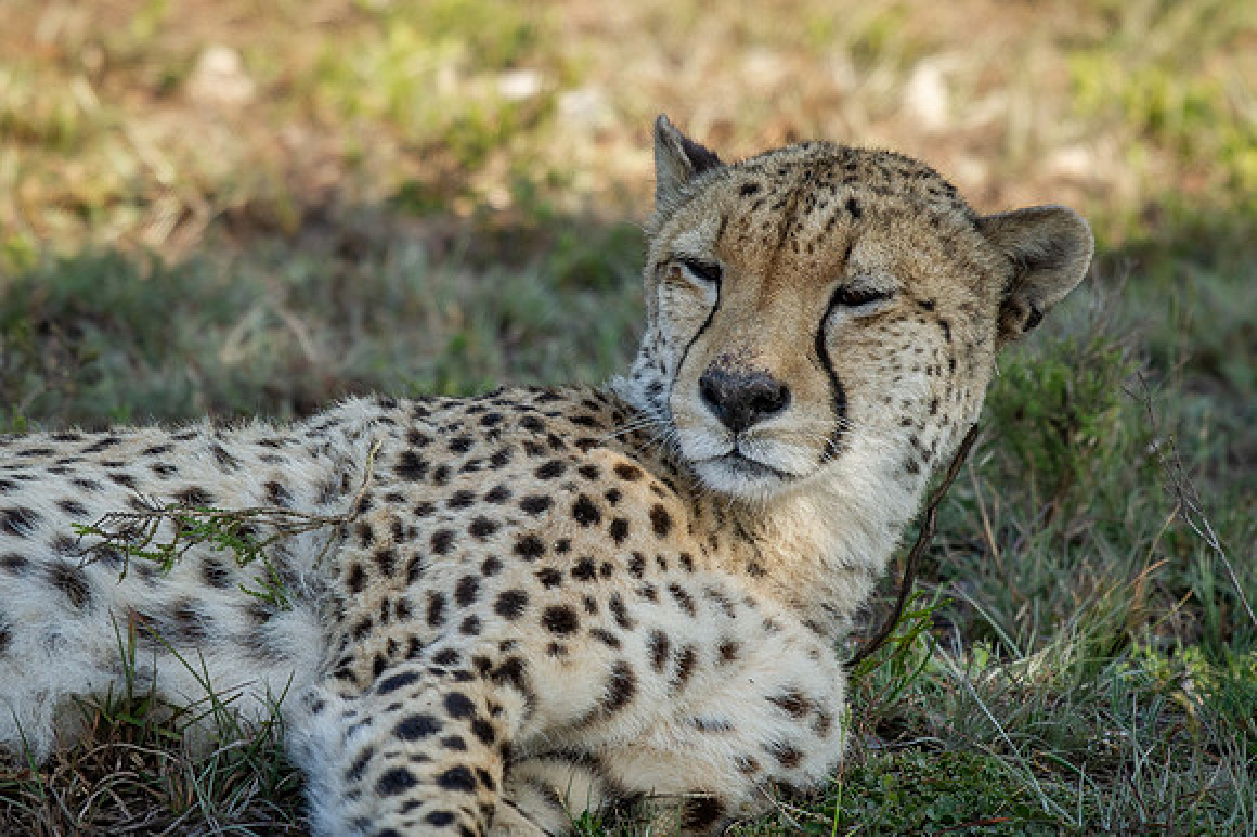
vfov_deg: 2.3
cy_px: 406
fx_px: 20839
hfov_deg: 3.5
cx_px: 513
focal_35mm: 597
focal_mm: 350
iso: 900
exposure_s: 1/1600
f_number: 5.6
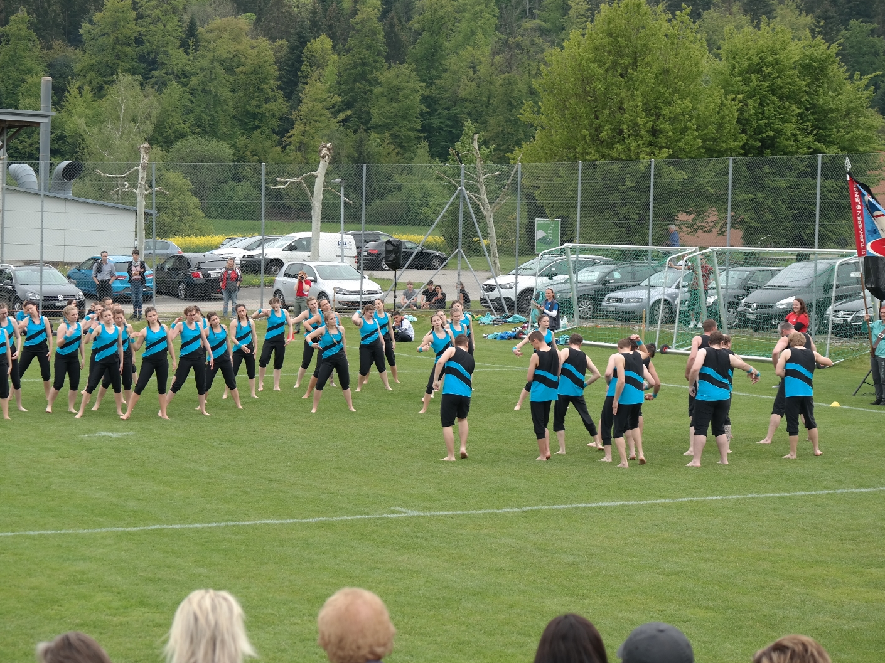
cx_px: 384
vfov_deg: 17.6
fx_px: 2147
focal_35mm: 84
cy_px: 329
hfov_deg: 23.3
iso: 100
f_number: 4.5
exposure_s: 1/250
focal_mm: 50
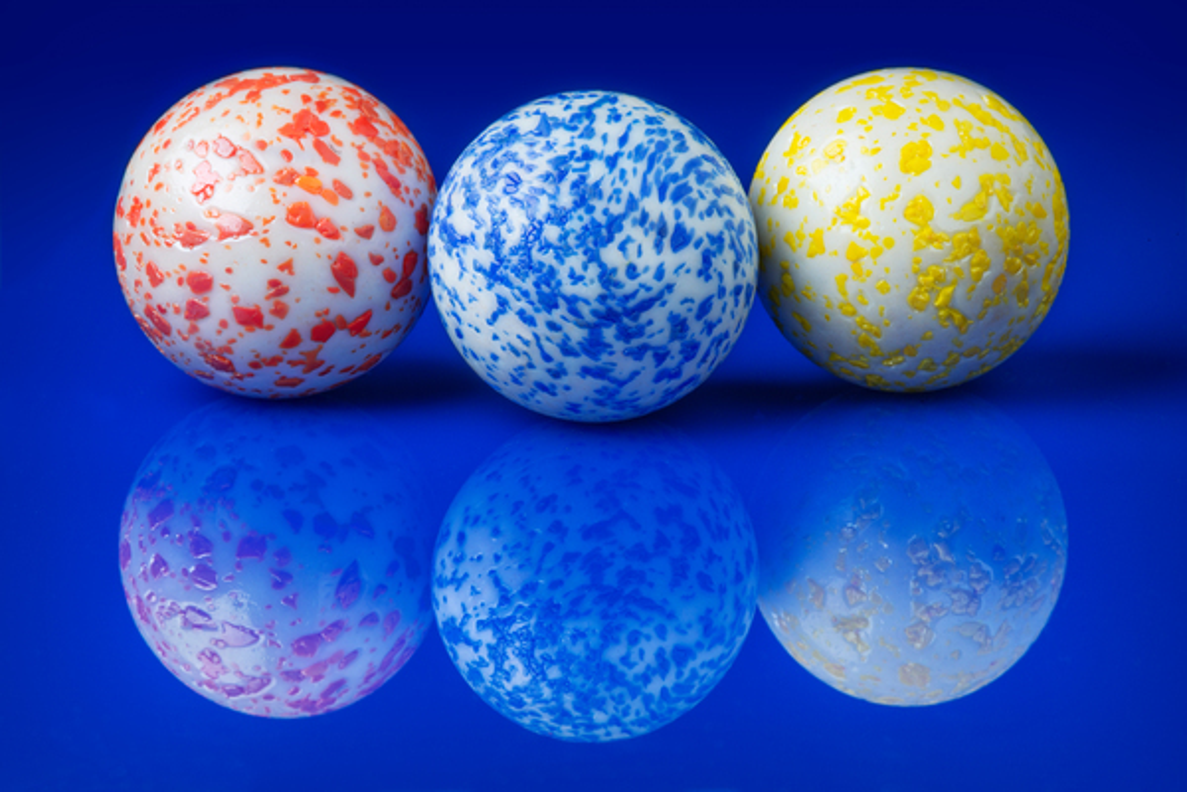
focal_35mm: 200
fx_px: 6594
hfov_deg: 10.3
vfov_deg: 6.9
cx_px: 594
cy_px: 396
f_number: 22
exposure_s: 1/200
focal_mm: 200
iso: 100
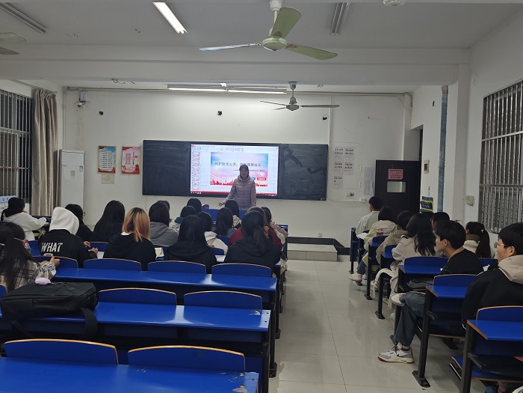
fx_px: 468
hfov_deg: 58.4
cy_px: 196
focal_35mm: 31
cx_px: 262
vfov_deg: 45.4
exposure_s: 1/50
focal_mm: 6.55
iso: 80
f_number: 1.6
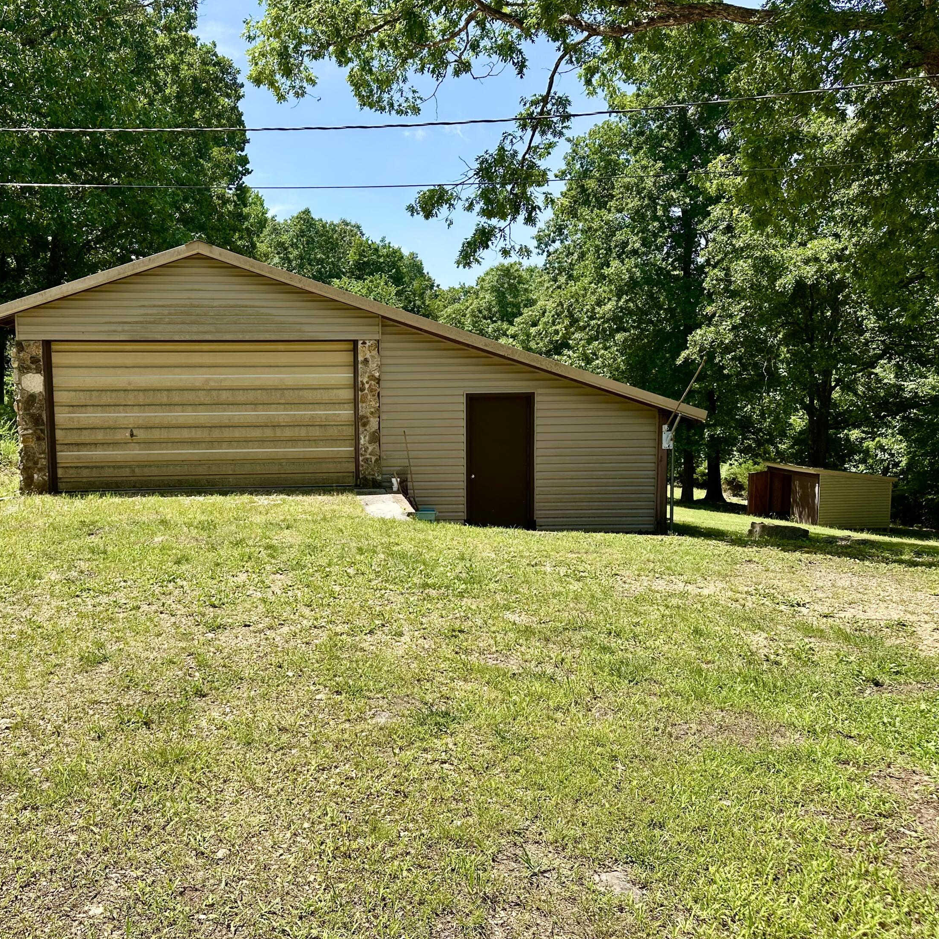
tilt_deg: -5.3
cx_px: 357
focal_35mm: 29
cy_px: 465
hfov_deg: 55.0
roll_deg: -0.2
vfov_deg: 55.6
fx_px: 890
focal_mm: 6.86
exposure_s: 1/2591
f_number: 1.78
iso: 80
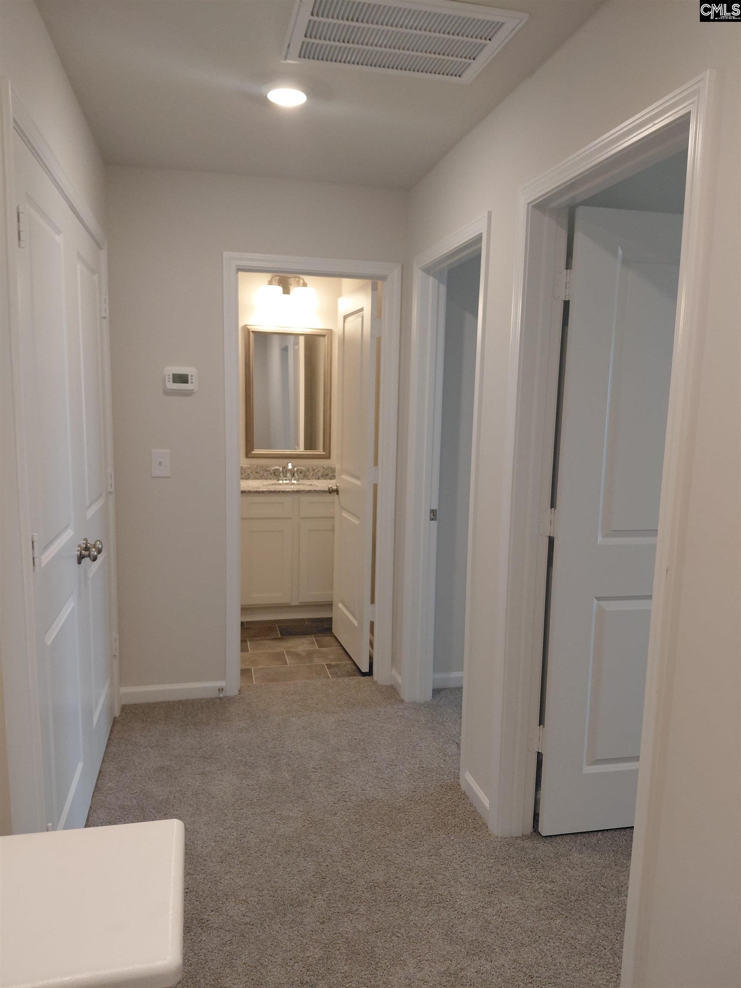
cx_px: 370
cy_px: 494
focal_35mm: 25
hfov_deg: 54.9
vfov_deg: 69.4
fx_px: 714
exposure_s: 1/120
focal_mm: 4.69
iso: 160
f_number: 1.8
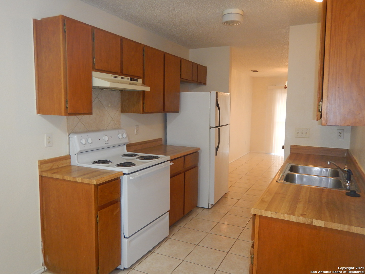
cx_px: 182
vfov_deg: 53.1
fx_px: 274
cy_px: 137
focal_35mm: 26
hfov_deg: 67.3
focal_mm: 4.7
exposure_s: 1/30
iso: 200
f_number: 2.8
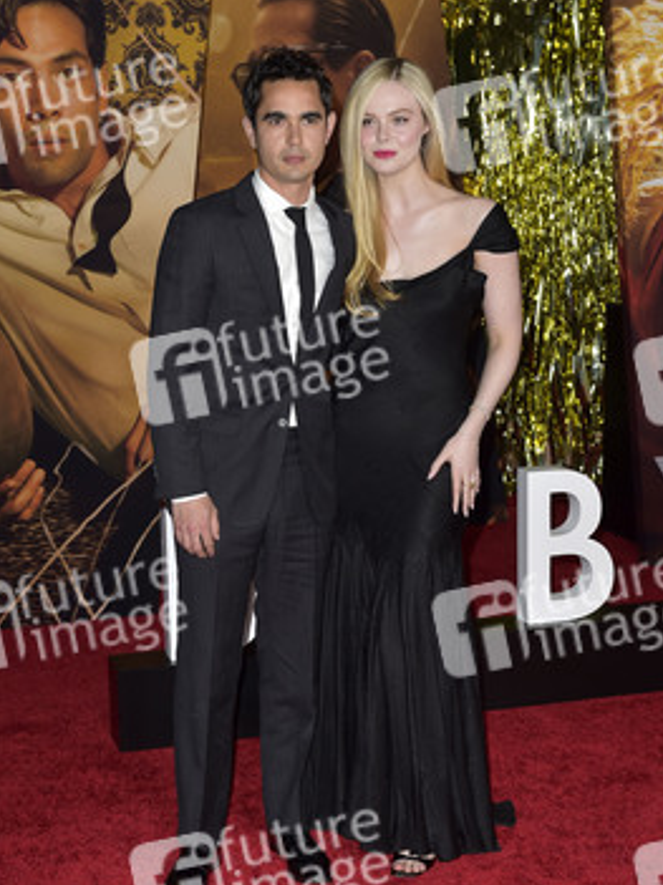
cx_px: 334
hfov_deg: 25.6
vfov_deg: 33.8
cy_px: 492
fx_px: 1457
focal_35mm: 57
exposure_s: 1/250
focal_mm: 52
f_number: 6.3
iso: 640
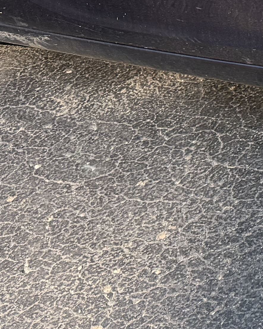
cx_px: 568
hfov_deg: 11.2
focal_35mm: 121
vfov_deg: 15.0
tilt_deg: -22.0
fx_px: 1177
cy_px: -121
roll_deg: +3.1
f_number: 1.78
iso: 100
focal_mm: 6.76
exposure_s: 1/1156
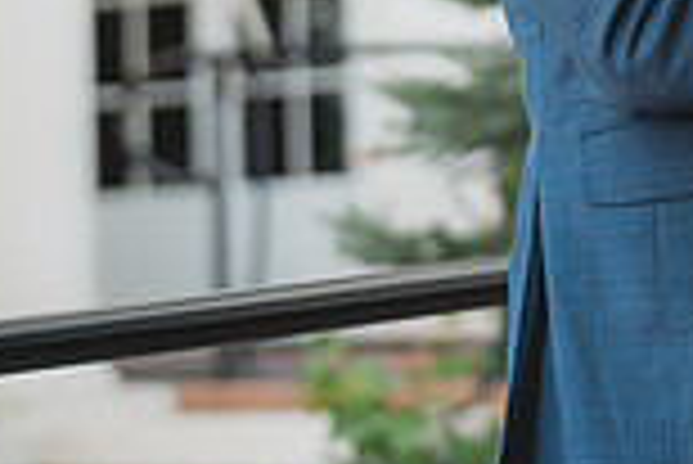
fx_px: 4162
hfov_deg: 9.3
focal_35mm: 216
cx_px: 986
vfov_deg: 6.3
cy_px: -223
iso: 400
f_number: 1.8
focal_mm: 50
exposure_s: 1/800
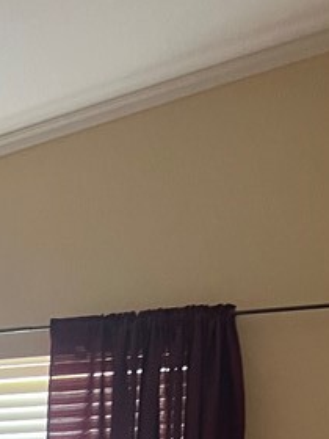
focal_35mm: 95
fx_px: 1204
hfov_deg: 14.6
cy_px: 749
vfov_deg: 17.4
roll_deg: +2.0
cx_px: -152
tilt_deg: -11.1
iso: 500
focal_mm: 5.7
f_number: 1.5
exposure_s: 1/51
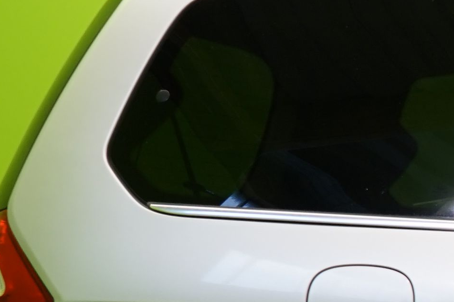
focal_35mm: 183
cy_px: 410
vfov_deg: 7.4
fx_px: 2308
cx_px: 1106
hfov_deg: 9.8
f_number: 5.6
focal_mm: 29
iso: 400
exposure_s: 1/25
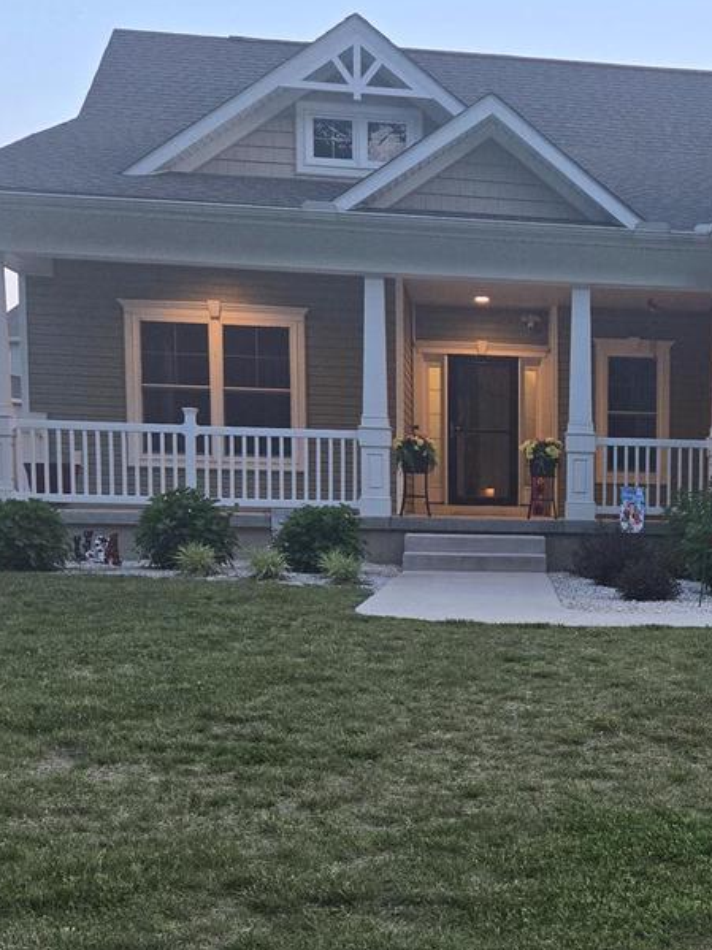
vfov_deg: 32.1
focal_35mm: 59
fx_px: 1619
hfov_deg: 23.4
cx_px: 772
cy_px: 704
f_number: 1.8
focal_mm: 5.4
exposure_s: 1/180
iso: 160
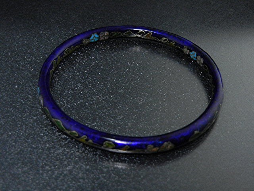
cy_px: 96
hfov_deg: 42.1
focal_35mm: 45
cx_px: 127
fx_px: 330
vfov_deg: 32.2
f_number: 7.6
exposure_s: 1/30
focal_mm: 8.1
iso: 800
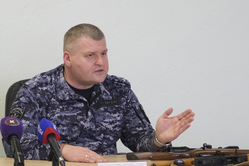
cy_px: 98
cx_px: 113
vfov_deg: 9.4
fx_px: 1010
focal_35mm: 146
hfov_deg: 14.1
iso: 1600
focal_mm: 80
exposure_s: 1/70.4
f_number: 4
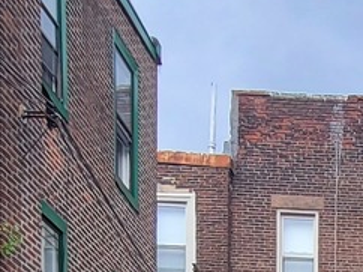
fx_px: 901
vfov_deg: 12.9
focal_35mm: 86
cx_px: 522
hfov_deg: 20.1
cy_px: 664
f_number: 2.2
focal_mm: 2.2
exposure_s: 1/323
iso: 50
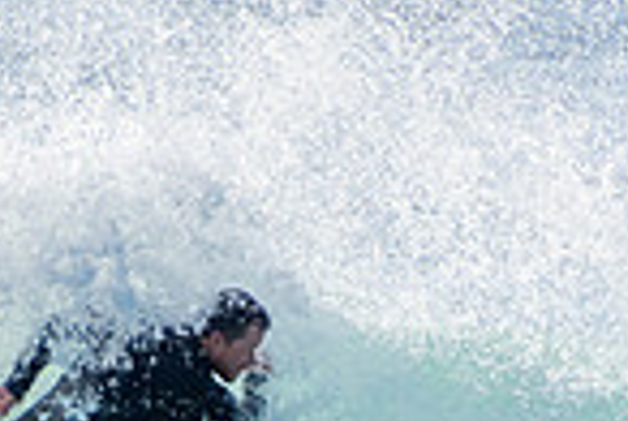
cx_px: 383
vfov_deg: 0.6
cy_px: 634
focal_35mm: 2379
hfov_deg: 0.9
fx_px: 41585
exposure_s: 1/2000
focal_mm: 400
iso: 250
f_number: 5.6
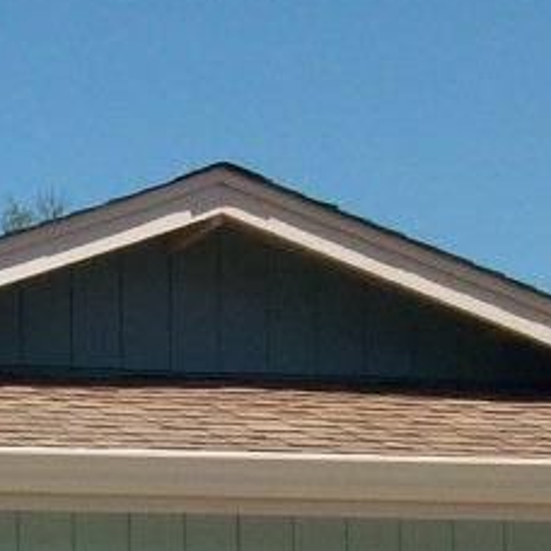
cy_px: 602
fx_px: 3043
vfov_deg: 10.2
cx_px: -355
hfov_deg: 9.9
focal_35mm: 169
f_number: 5.5
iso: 64
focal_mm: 5.7
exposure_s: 1/412
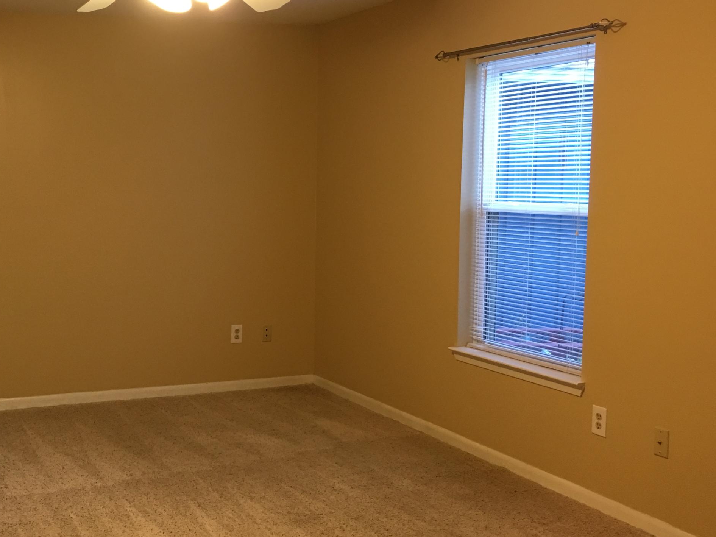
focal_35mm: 46
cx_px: 163
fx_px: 951
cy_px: 286
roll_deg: +1.0
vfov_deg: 31.5
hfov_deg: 39.9
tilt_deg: -6.2
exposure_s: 1/30
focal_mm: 4.15
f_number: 2.2
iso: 100
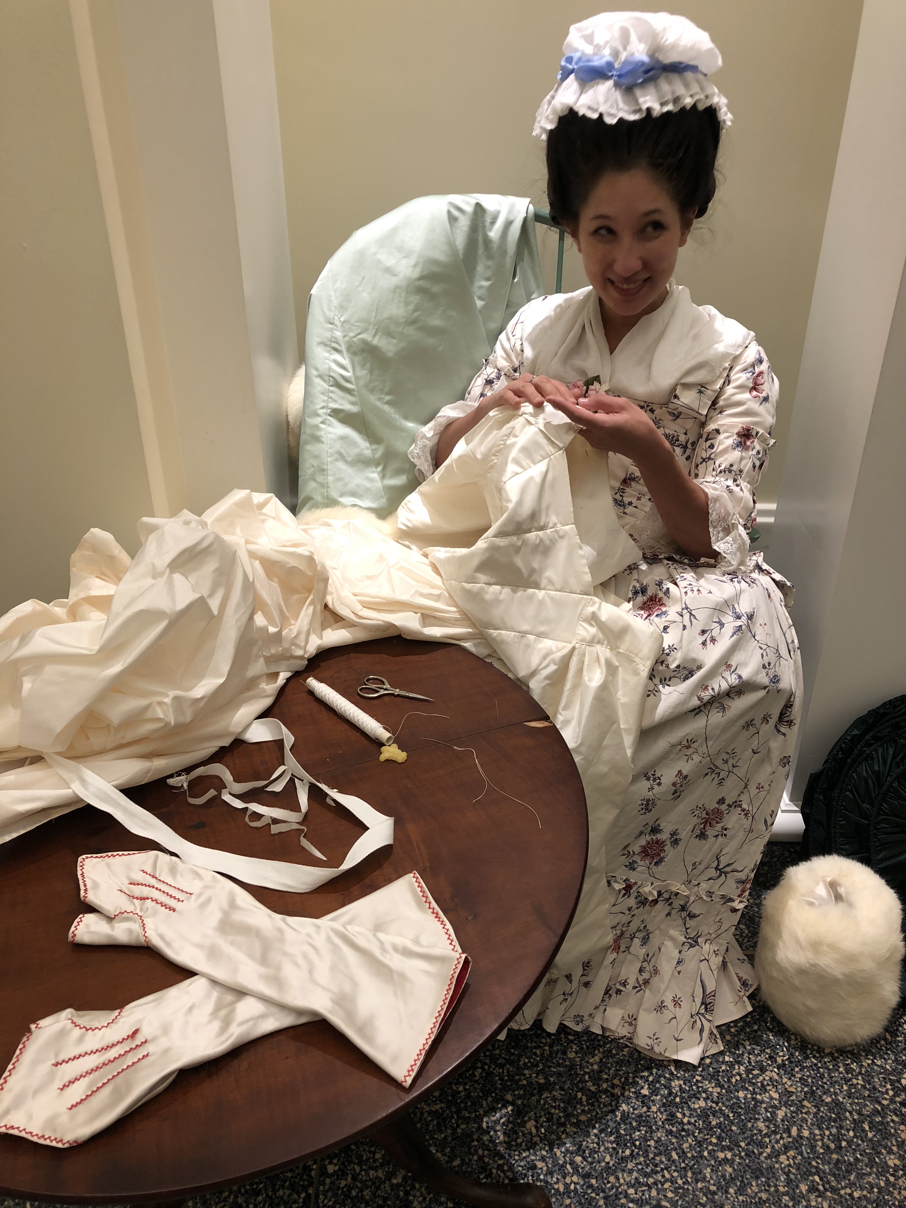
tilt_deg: -29.7
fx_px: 977
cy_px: 604
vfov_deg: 63.4
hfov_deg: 49.7
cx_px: 453
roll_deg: -0.1
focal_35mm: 28
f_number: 1.8
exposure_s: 1/16
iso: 40
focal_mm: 3.99
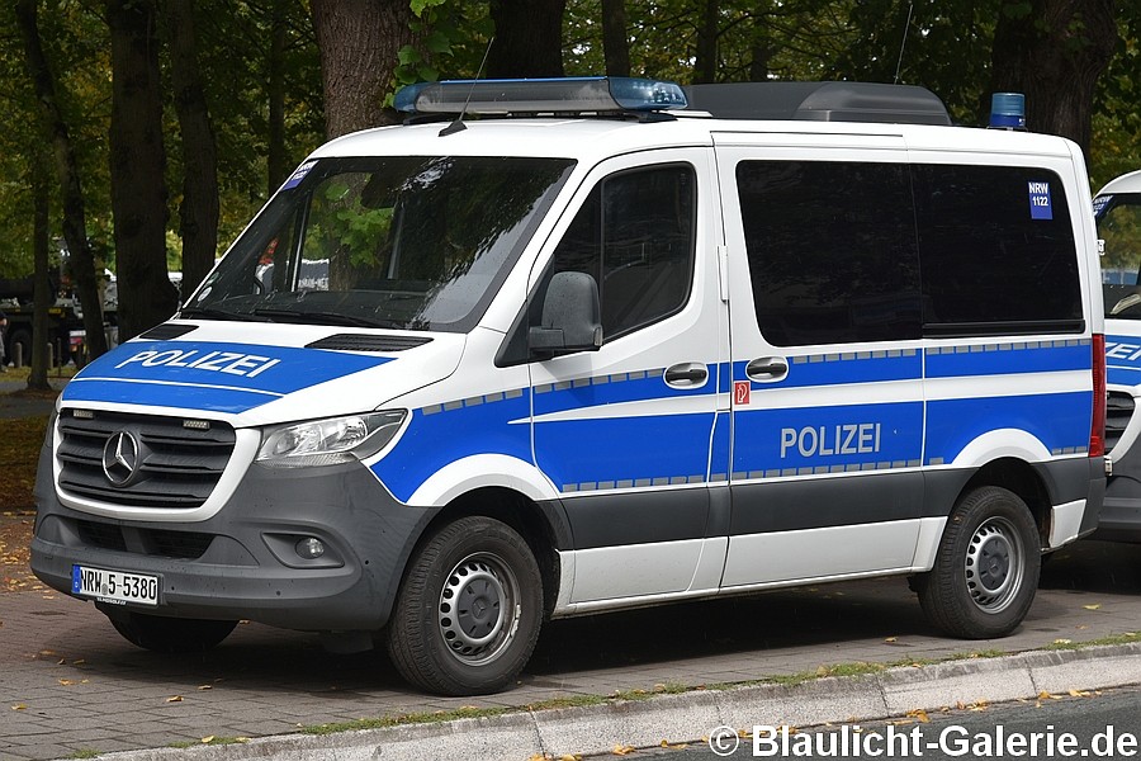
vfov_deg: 16.1
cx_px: 570
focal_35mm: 85
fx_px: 2694
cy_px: 380
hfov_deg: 23.9
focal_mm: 85
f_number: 8
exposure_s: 1/250
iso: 200
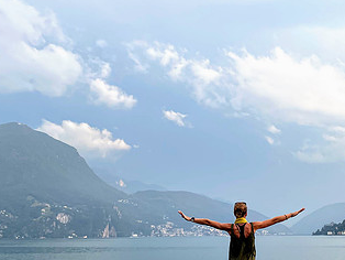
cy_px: 201
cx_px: 232
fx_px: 479
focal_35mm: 48
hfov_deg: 39.1
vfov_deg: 29.7
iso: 32
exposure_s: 1/3040
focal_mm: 4.2
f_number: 1.6
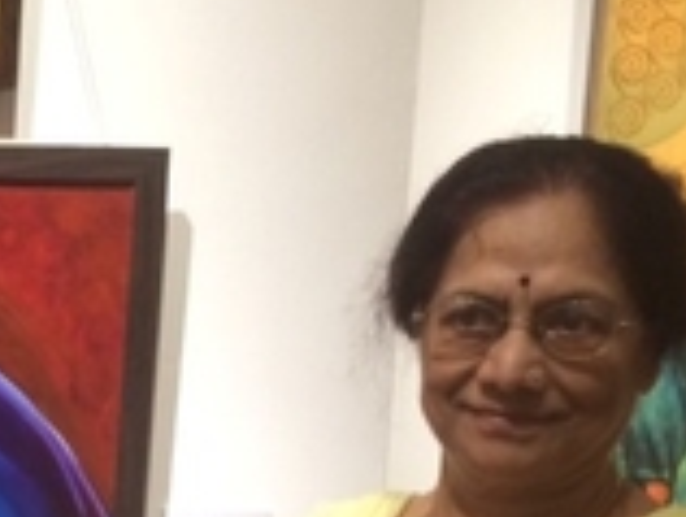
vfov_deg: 15.8
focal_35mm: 91
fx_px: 1806
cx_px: -174
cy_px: 565
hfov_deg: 20.0
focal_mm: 4.12
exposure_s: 1/33
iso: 64
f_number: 2.2
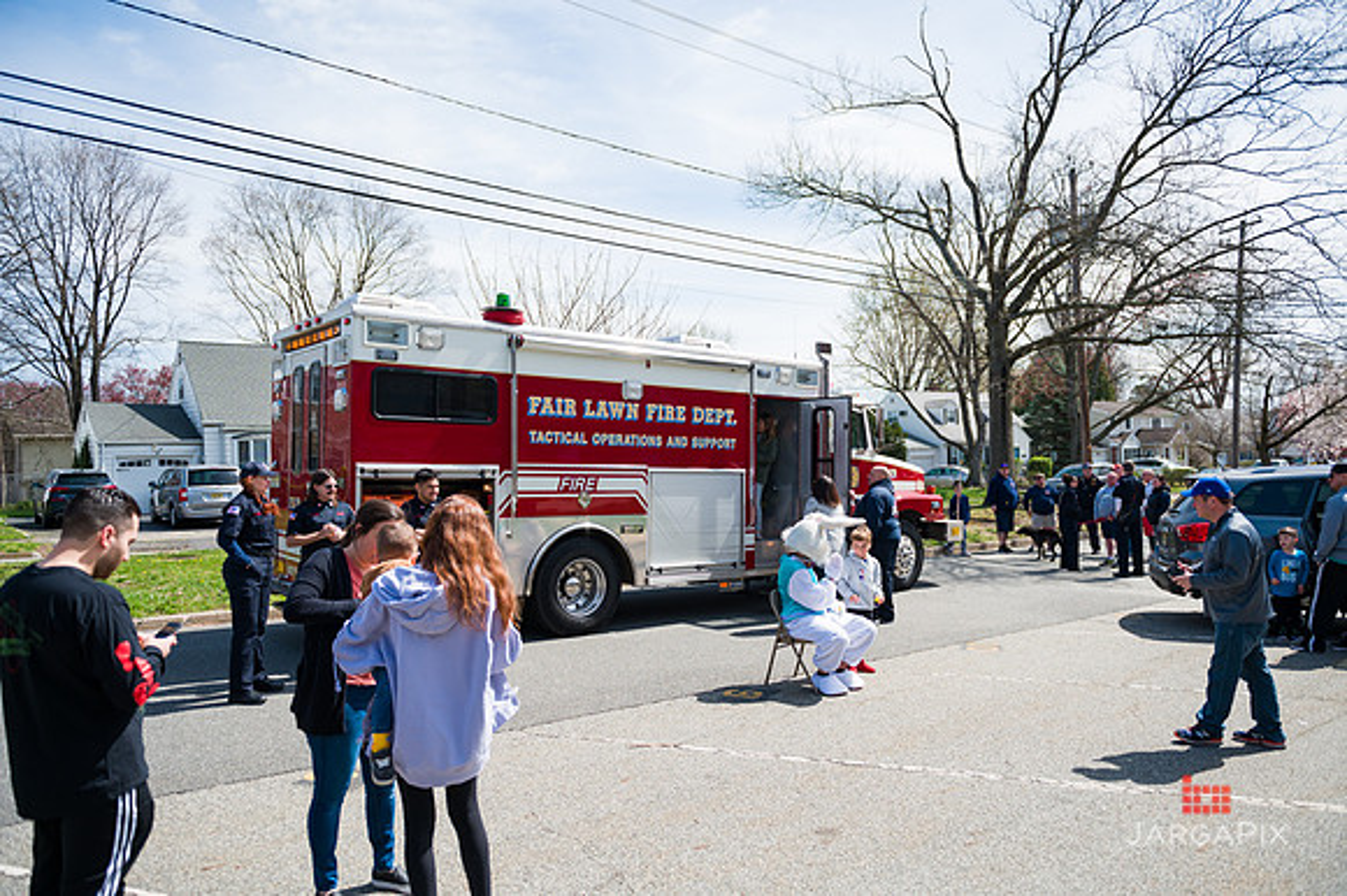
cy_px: 448
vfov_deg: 53.1
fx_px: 897
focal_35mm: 24
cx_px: 674
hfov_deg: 73.8
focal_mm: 24
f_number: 4
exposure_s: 1/3200
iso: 200
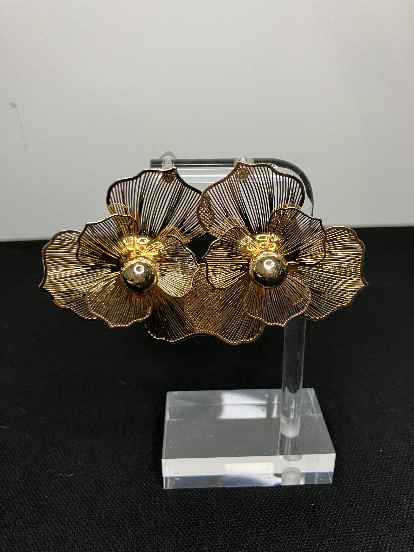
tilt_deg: -24.4
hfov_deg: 49.7
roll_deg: +1.5
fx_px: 446
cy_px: 276
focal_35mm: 28
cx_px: 207
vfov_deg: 63.4
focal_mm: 3.99
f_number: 1.8
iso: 50
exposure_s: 1/50
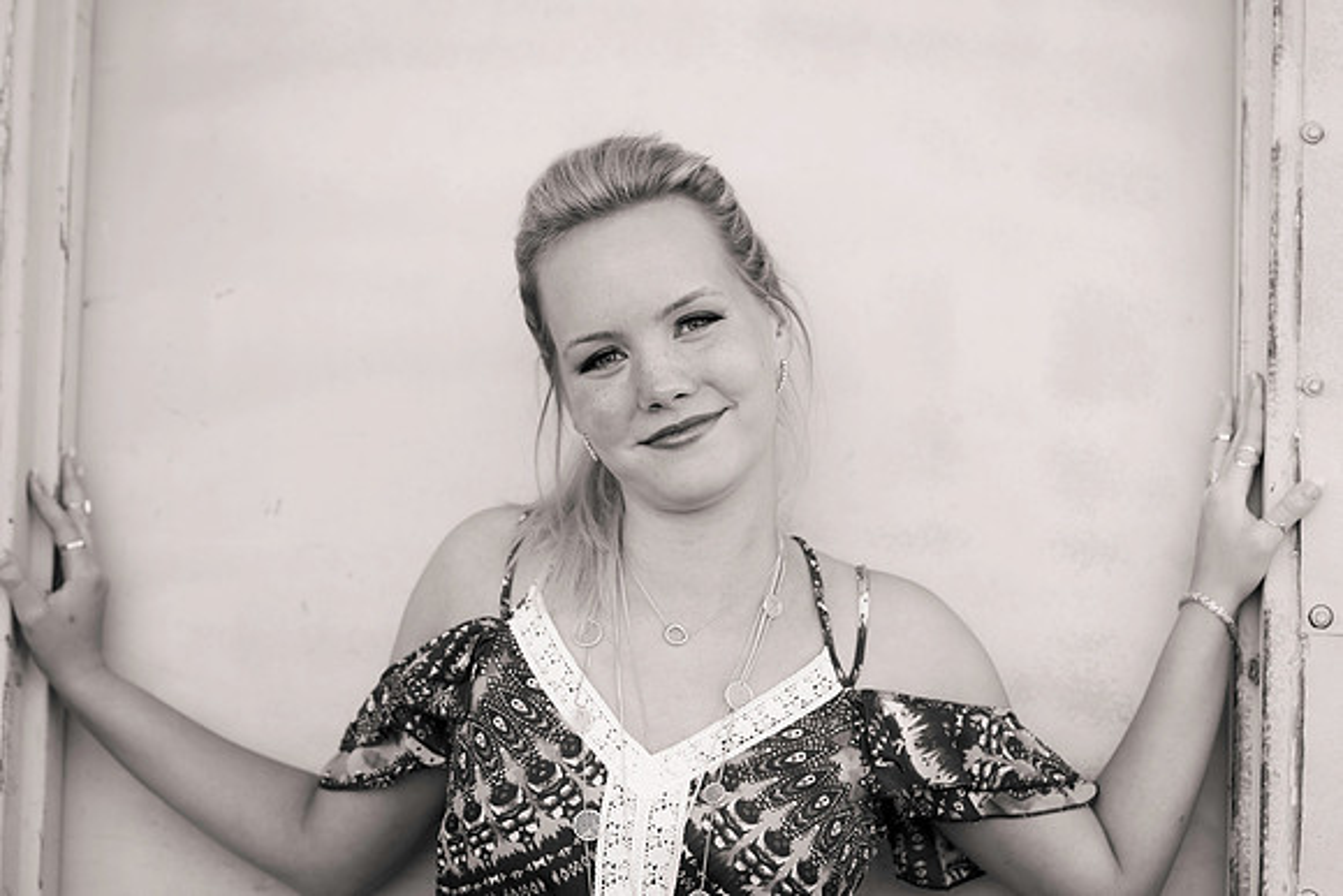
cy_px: 448
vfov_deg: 16.1
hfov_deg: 23.9
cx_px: 672
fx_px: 3172
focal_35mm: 85
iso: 125
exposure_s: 1/200
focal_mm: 85
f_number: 2.8
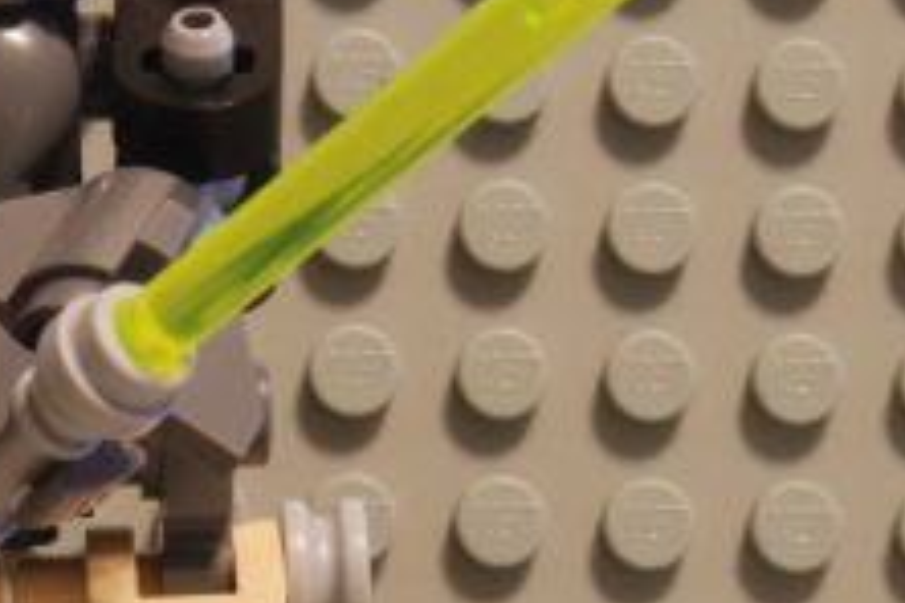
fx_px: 5002
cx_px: 4
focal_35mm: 199
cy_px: 522
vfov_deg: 6.9
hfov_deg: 10.3
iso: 100
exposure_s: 30
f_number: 36
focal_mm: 46
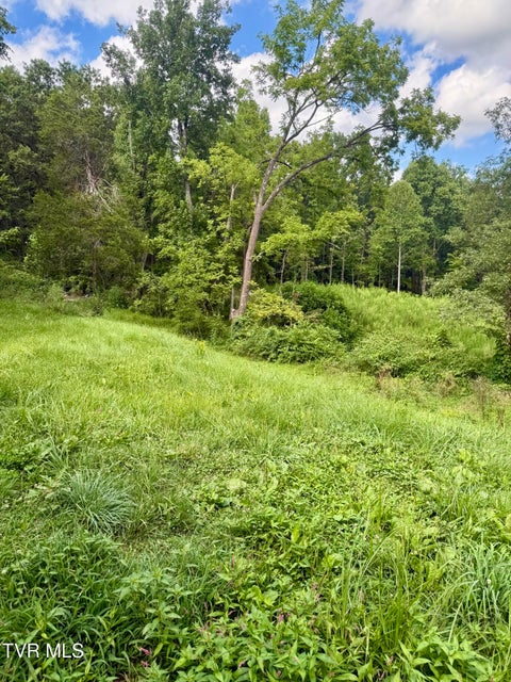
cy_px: 341
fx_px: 472
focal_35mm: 24
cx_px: 256
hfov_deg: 56.8
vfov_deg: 71.6
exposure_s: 1/757
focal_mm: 6.76
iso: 80
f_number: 1.78
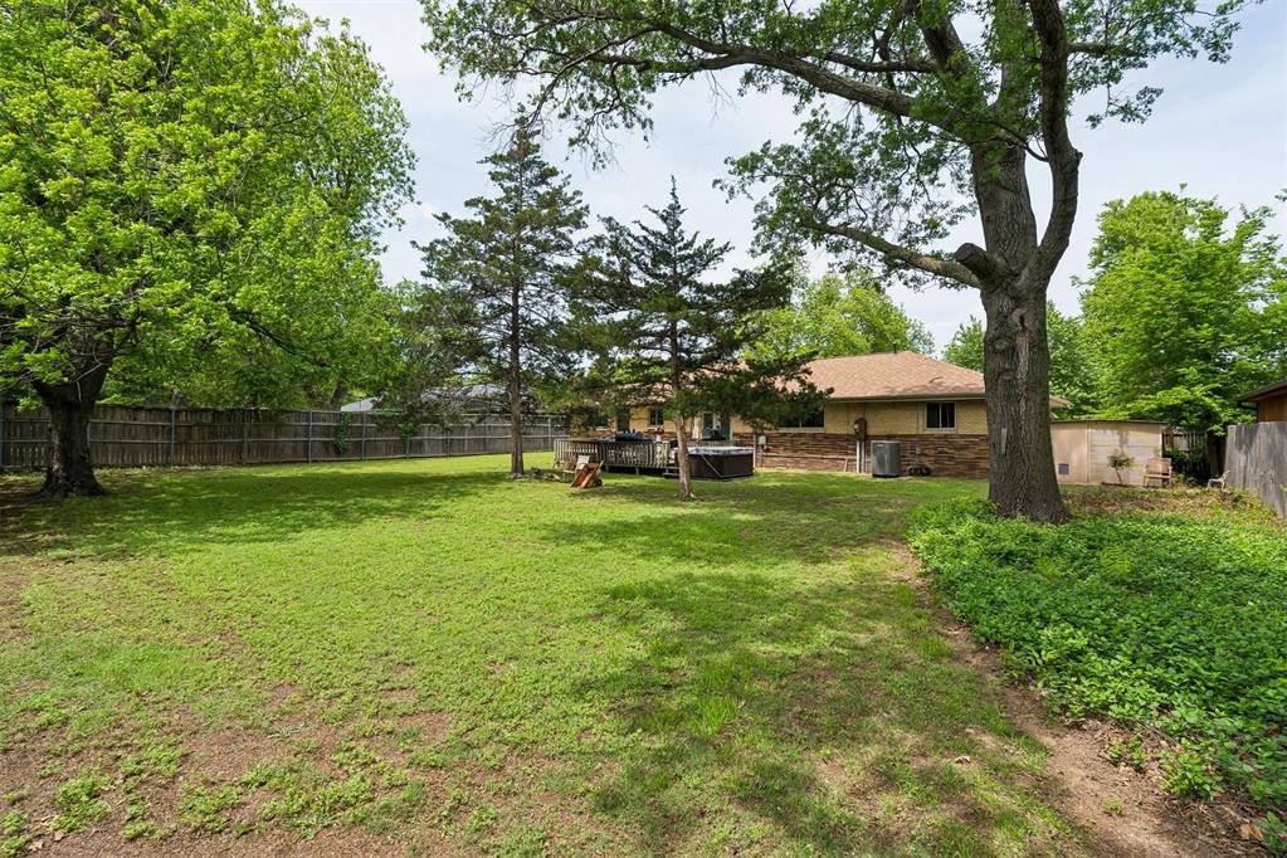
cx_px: 644
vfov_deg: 73.7
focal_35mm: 16
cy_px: 429
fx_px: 572
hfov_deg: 96.7
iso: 200
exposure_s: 1/250
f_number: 8
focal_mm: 16
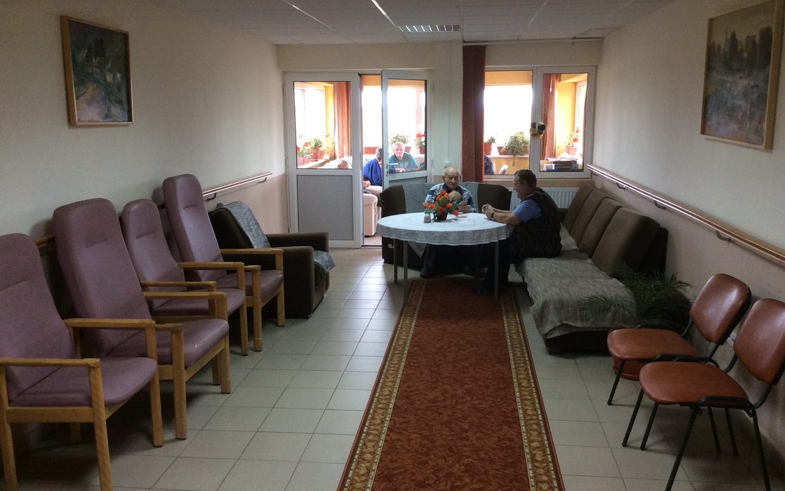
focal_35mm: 34
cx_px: 393
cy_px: 247
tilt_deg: -11.1
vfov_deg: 37.3
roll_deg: +0.9
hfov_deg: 56.7
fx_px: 727
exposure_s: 1/24
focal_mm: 3.3
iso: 100
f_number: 2.4
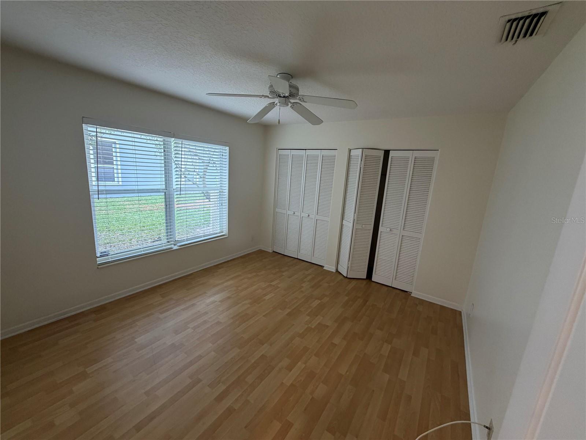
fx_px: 237
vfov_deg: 85.7
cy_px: 220
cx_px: 293
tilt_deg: -12.2
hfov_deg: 102.1
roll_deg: -2.8
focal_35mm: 14
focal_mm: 2.22
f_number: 2.2
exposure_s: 1/60
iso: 200
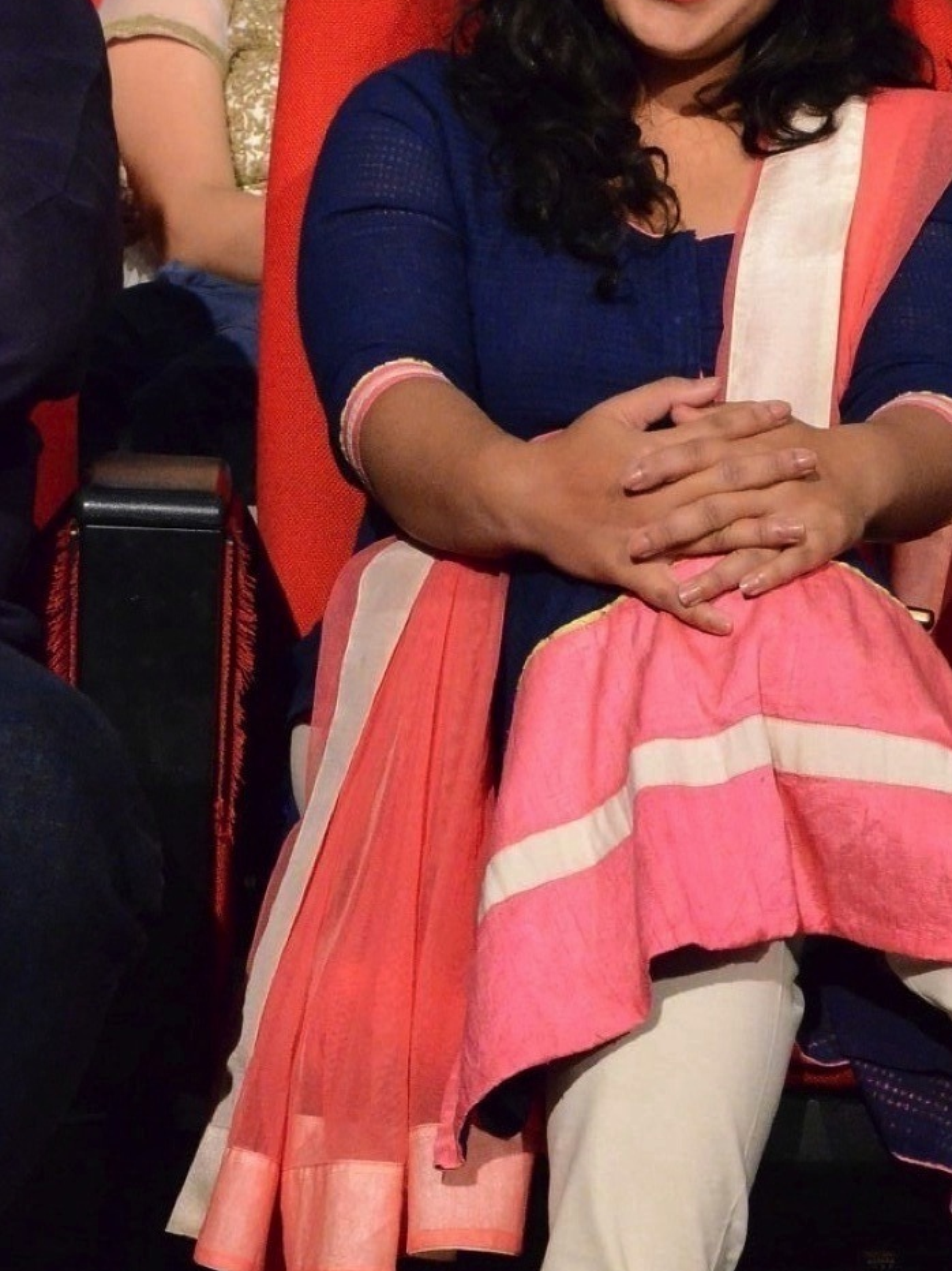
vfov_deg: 17.6
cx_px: 676
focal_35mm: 112
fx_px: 4108
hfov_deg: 13.2
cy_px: 780
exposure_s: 1/125
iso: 8000
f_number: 5.6
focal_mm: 40
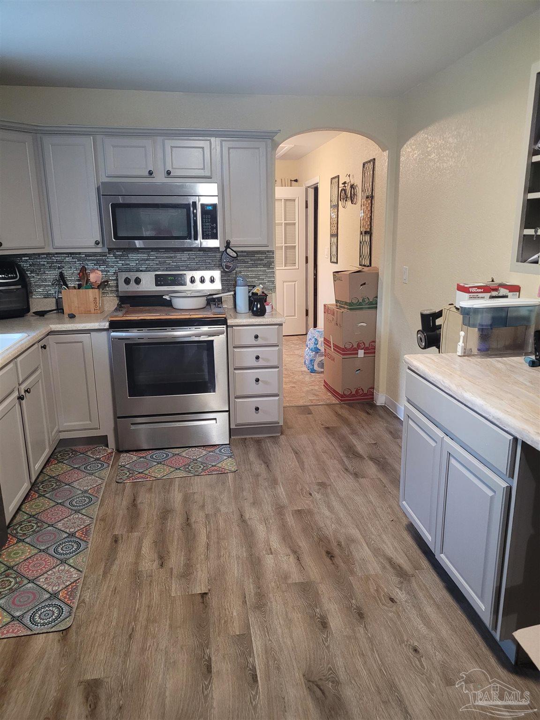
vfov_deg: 67.3
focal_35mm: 26
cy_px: 360
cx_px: 270
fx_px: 541
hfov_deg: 53.1
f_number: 1.8
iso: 400
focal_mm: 5.4
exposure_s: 1/40
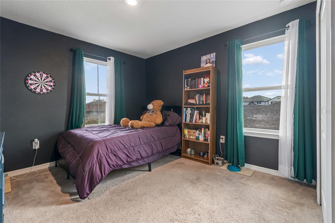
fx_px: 140
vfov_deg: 77.3
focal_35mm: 15
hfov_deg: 100.4
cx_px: 168
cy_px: 112
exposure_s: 1/10
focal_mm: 10
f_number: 7.1
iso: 100
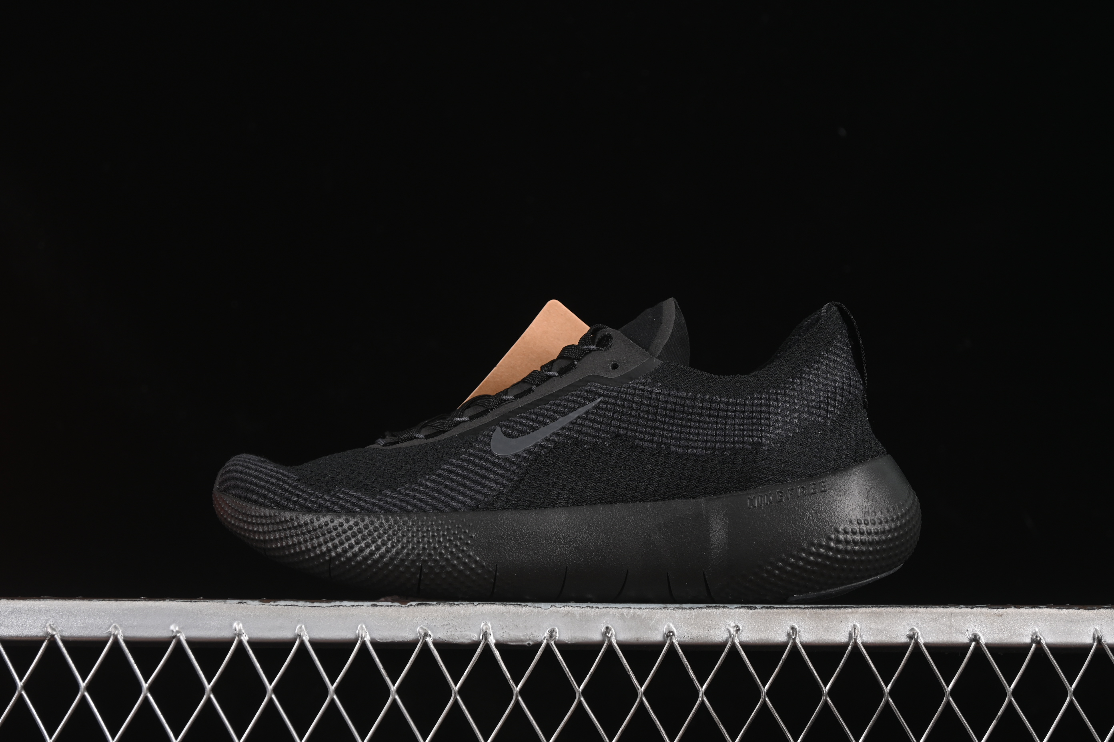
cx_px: 557
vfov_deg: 18.2
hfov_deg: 27.0
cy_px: 371
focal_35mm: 75
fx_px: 2321
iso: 160
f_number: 6.3
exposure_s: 1/60
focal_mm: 50
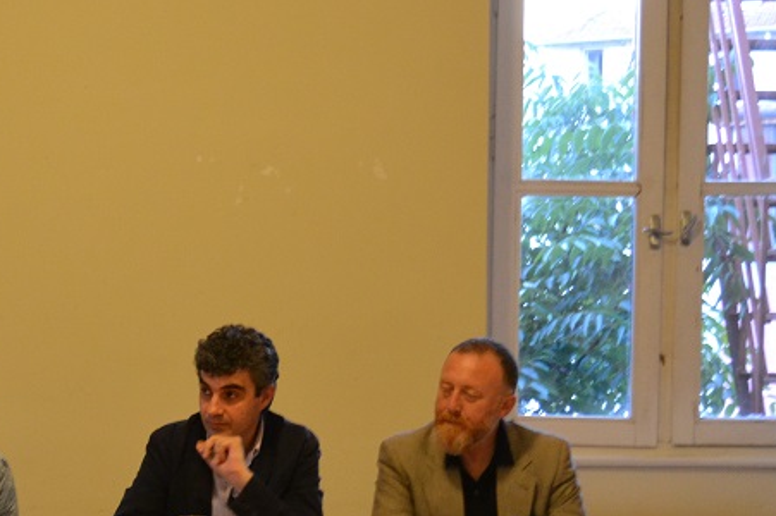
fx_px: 2865
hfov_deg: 15.0
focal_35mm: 133
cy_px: 459
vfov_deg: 10.2
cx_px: -74
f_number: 5.3
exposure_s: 1/15
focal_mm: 40
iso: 1400
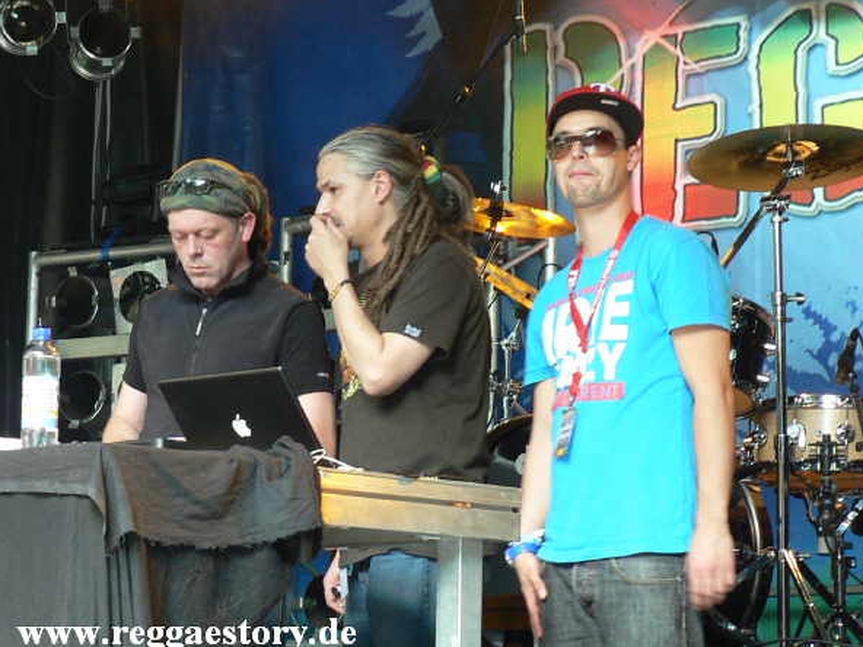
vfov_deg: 18.7
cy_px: 326
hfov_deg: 24.7
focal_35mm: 79
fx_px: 1970
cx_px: 434
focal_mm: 13.4
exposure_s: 1/30
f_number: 3.2
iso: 150
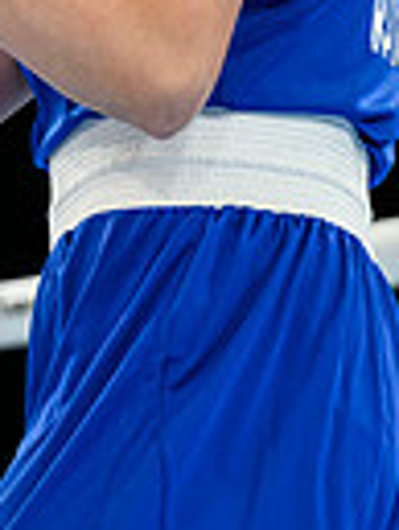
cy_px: -199
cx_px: -666
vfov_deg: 4.3
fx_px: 6966
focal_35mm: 454
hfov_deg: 3.2
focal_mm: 105
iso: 2000
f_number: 3.2
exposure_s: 1/2000
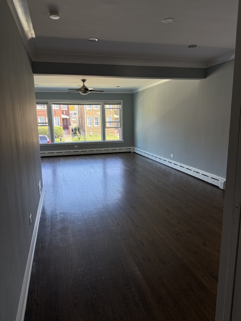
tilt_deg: -10.0
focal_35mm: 24
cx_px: 120
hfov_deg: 56.8
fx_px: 223
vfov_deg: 71.6
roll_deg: -0.4
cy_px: 160
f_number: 1.78
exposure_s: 1/210
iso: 200
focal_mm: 6.76
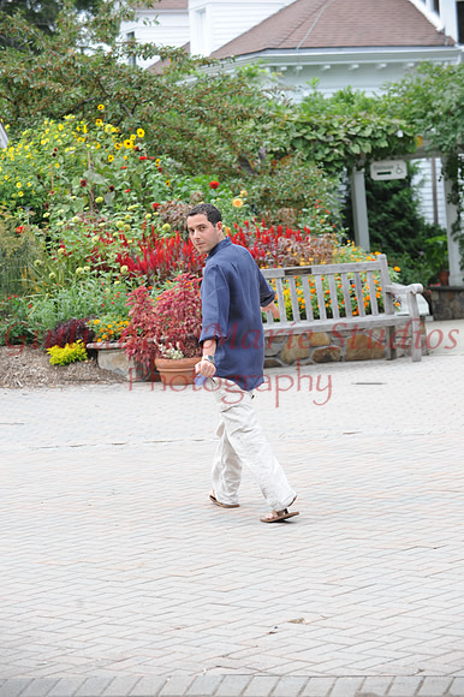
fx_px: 2129
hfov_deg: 12.4
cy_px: 348
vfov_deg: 18.6
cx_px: 232
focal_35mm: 110
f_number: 7.1
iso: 500
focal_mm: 110
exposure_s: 1/200
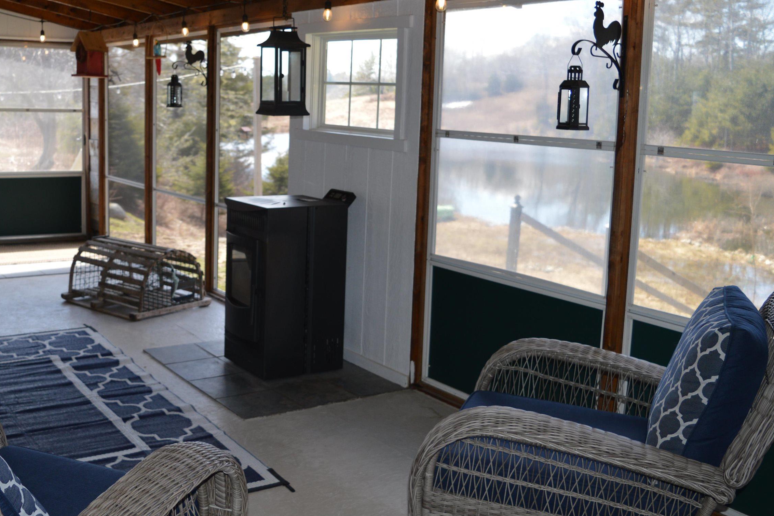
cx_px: 297
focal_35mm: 43
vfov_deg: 31.4
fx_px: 917
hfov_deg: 45.4
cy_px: 223
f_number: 4
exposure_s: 1/125
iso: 140
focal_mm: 21
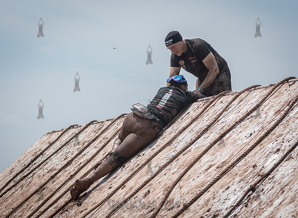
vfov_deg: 10.8
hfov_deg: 14.7
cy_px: 109
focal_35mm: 135
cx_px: 187
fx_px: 1151
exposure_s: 1/2000
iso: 250
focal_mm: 92
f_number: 5
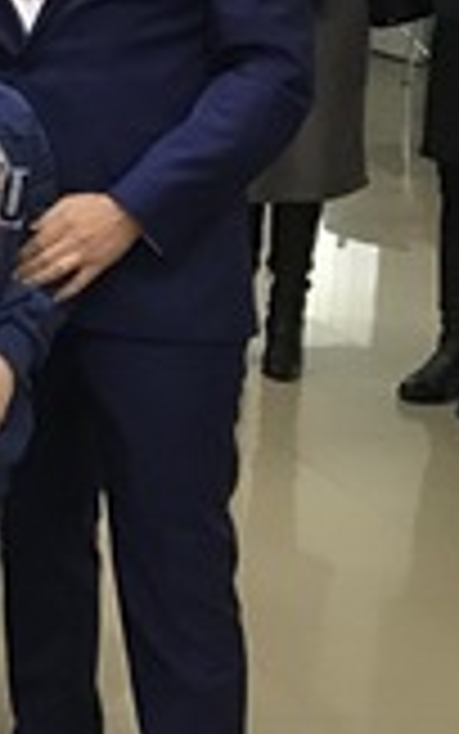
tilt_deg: -7.6
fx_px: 2000
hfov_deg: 10.9
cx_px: -688
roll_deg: -0.9
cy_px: 43
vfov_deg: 20.3
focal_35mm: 100
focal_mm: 3.99
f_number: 1.8
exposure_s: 1/17
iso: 80
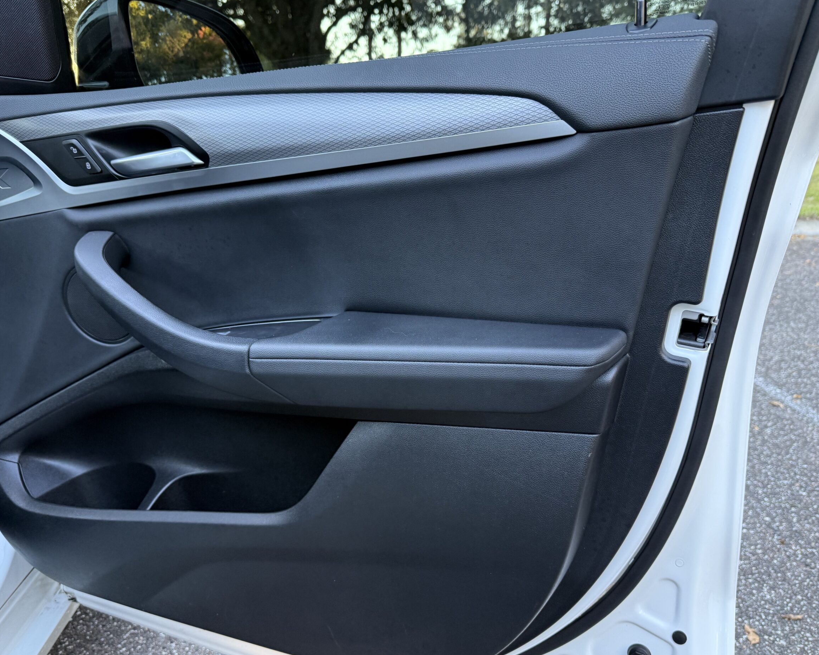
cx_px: 400
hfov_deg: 66.0
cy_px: 332
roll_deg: +1.7
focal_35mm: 26
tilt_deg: -16.8
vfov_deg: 54.9
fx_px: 630
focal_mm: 6.76
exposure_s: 1/76
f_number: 1.78
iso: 200
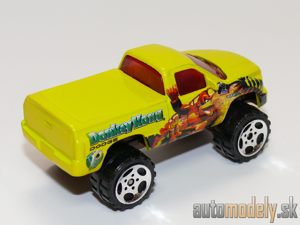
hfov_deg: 19.1
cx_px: 150
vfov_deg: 14.4
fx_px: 893
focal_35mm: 103
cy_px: 112
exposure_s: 1/30
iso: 100
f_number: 4
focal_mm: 13.5
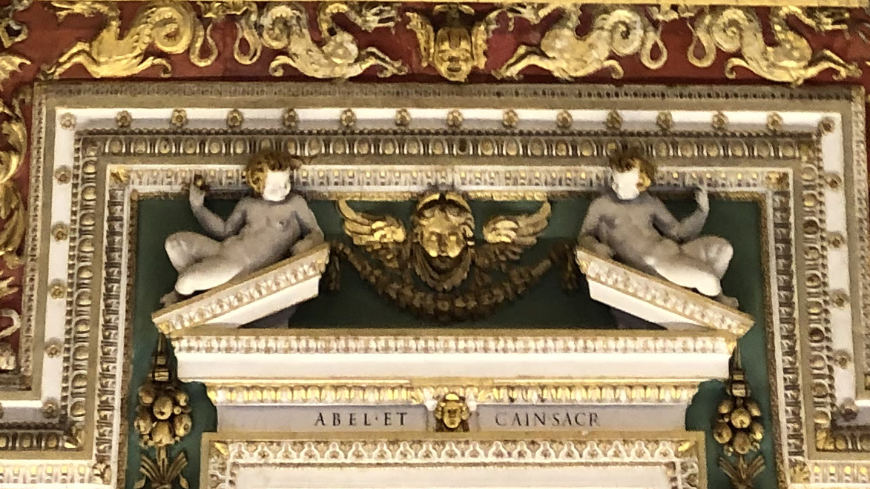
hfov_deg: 20.6
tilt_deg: +77.4
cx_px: 409
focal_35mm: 104
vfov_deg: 10.4
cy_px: -596
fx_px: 2399
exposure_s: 1/17
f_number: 1.8
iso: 64
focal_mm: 4
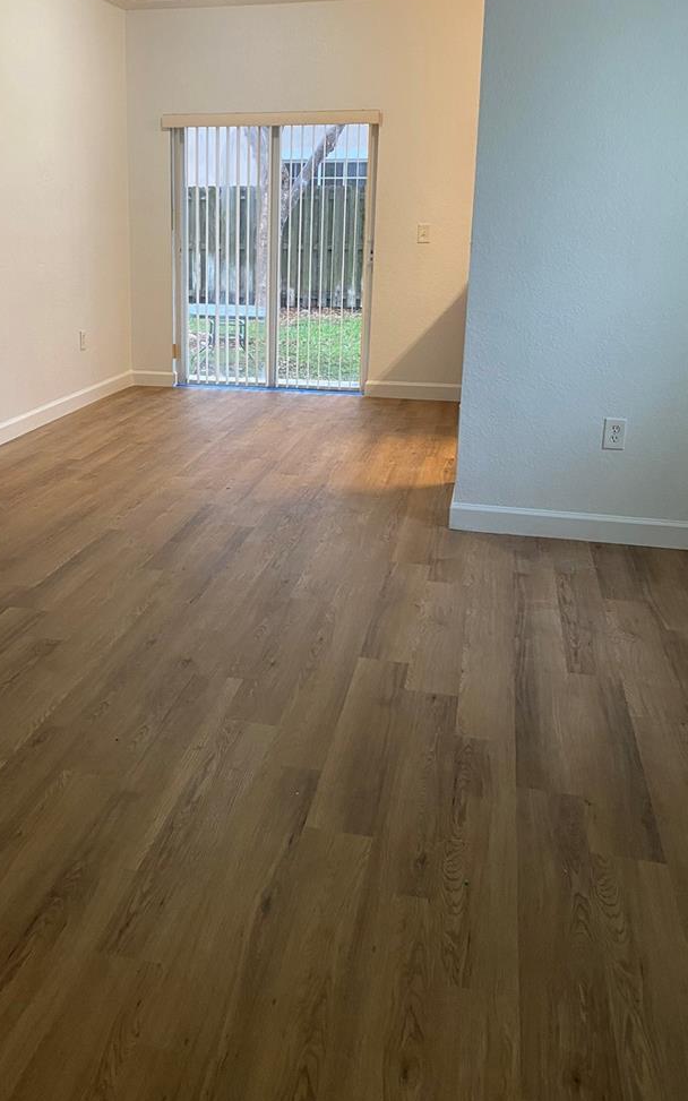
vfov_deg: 56.4
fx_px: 1020
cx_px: 229
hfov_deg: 36.9
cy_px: 462
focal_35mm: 34
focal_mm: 4.25
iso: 250
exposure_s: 1/60
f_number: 1.8
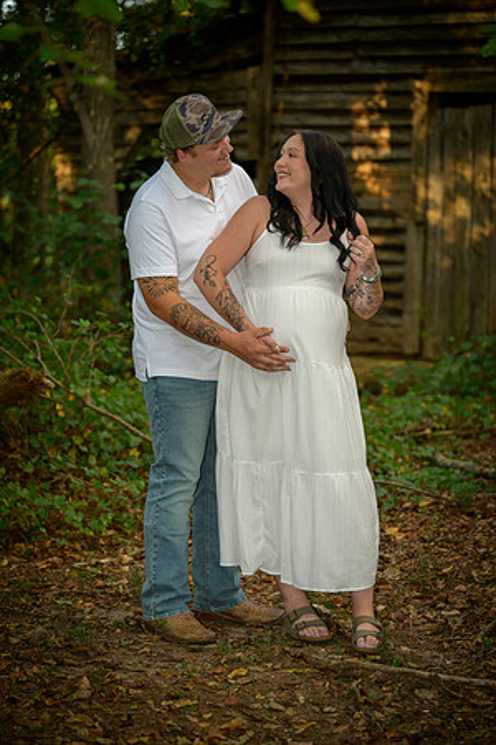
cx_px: 248
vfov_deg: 19.5
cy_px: 372
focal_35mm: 105
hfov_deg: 13.0
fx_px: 2170
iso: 200
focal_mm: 105
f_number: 3.3
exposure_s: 1/60
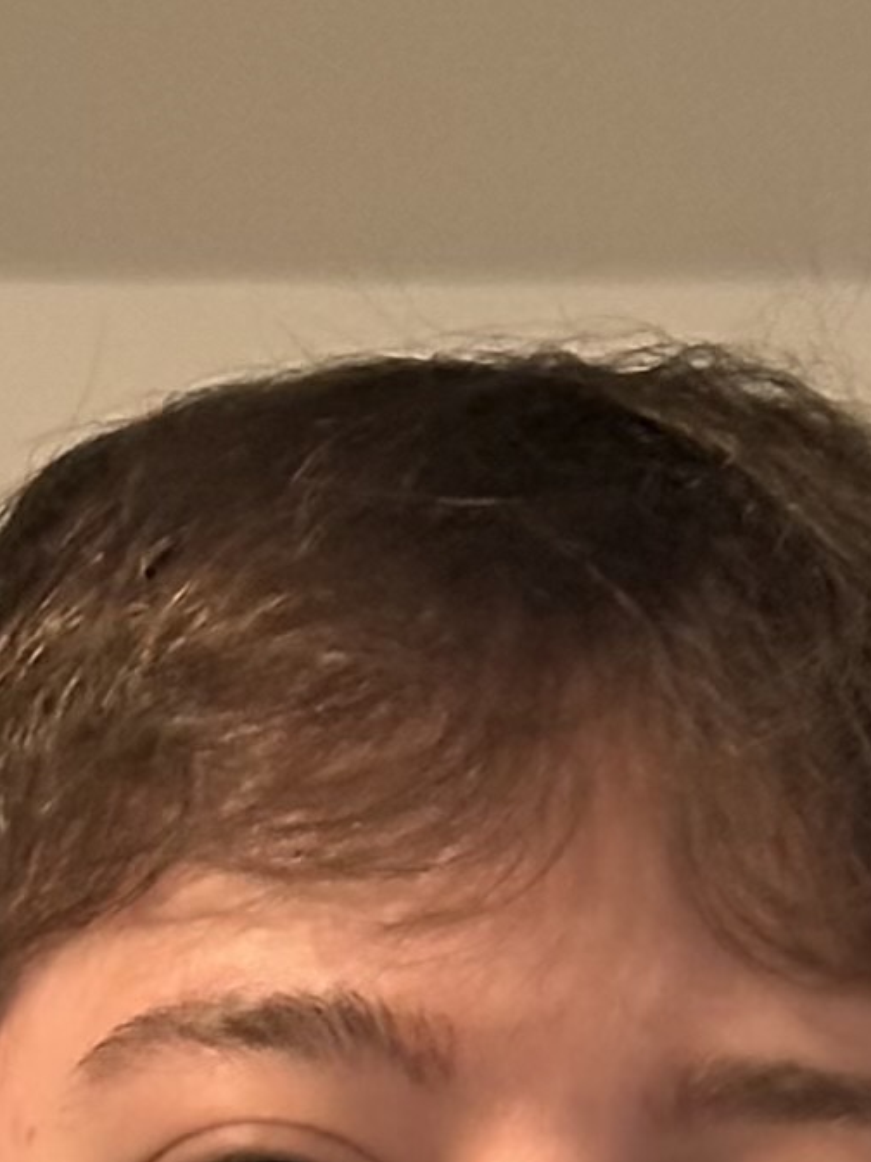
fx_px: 9662
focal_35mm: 288
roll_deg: -0.4
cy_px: 2295
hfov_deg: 5.1
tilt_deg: +0.1
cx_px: 1504
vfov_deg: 6.7
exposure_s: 1/25
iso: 400
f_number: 1.78
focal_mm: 6.86
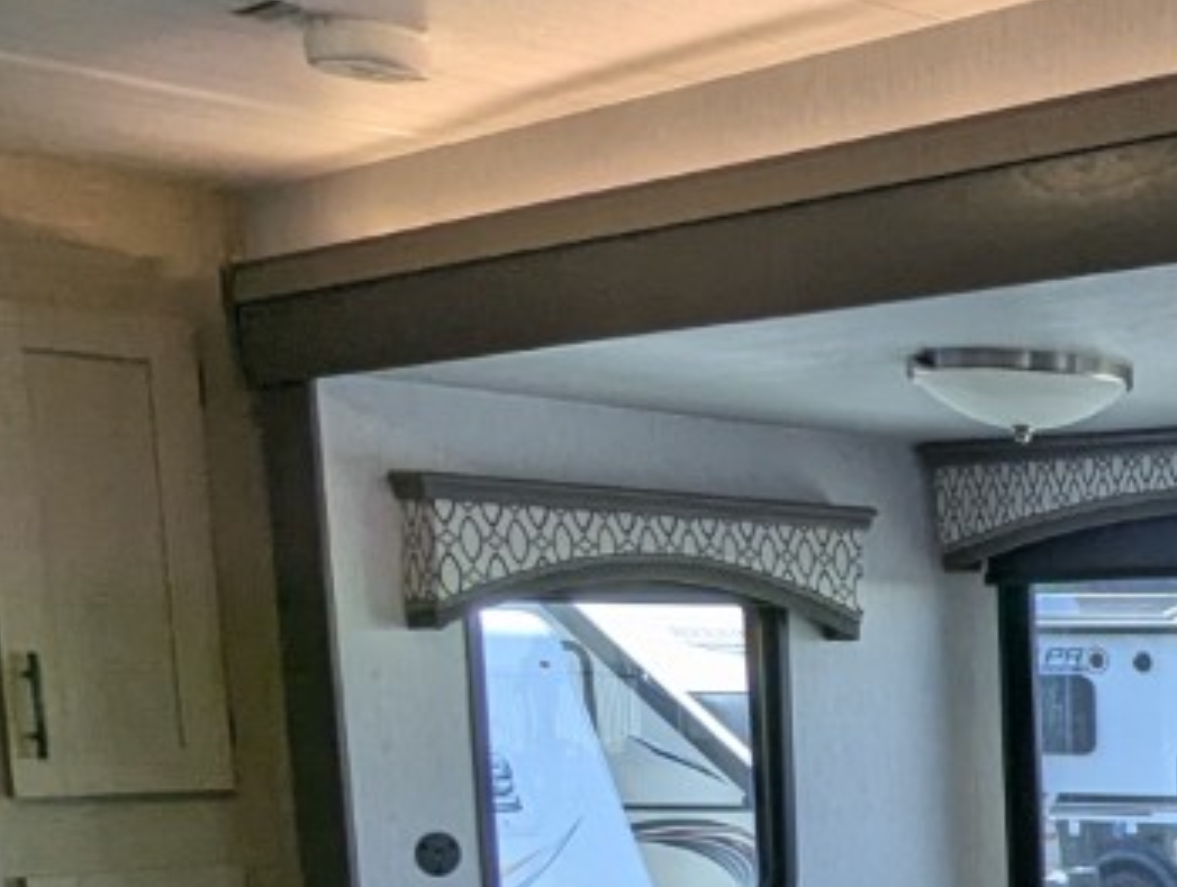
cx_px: 1651
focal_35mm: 64
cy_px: 998
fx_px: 2180
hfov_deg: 24.9
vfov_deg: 21.7
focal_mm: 2.35
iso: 71
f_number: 2.2
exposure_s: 1/174
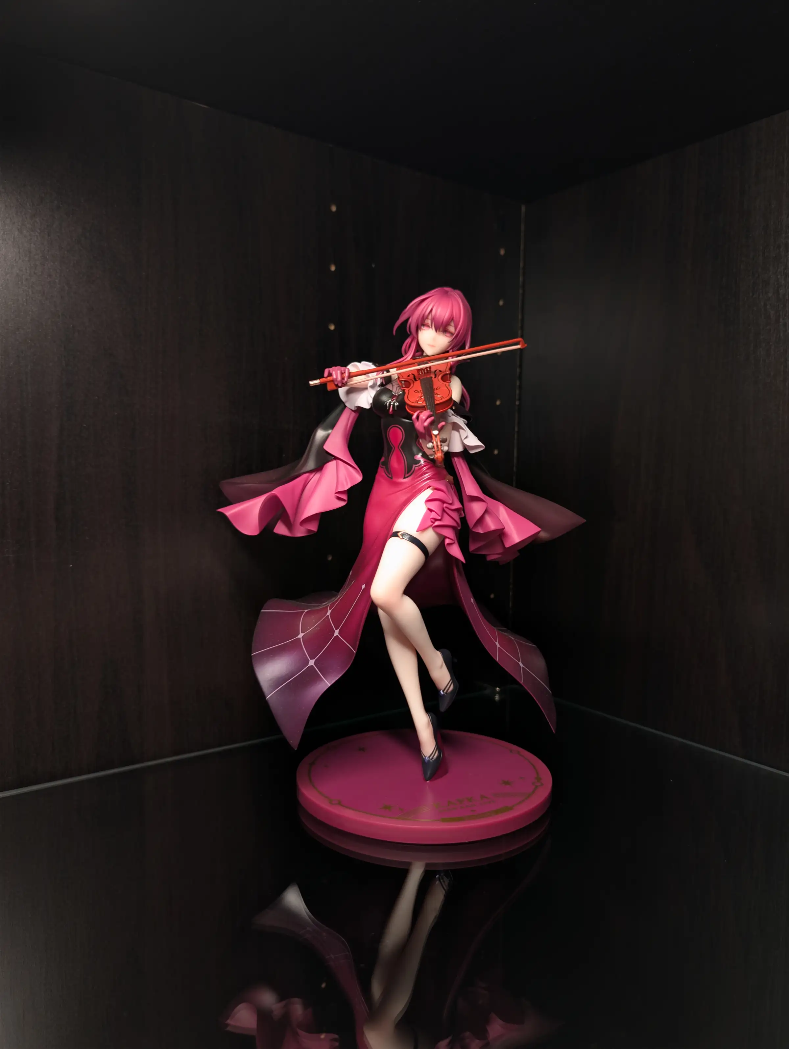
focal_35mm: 24
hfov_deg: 56.9
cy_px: 524
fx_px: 728
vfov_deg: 71.5
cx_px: 394
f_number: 1.68
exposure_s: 1/6.71
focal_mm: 6.9
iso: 45
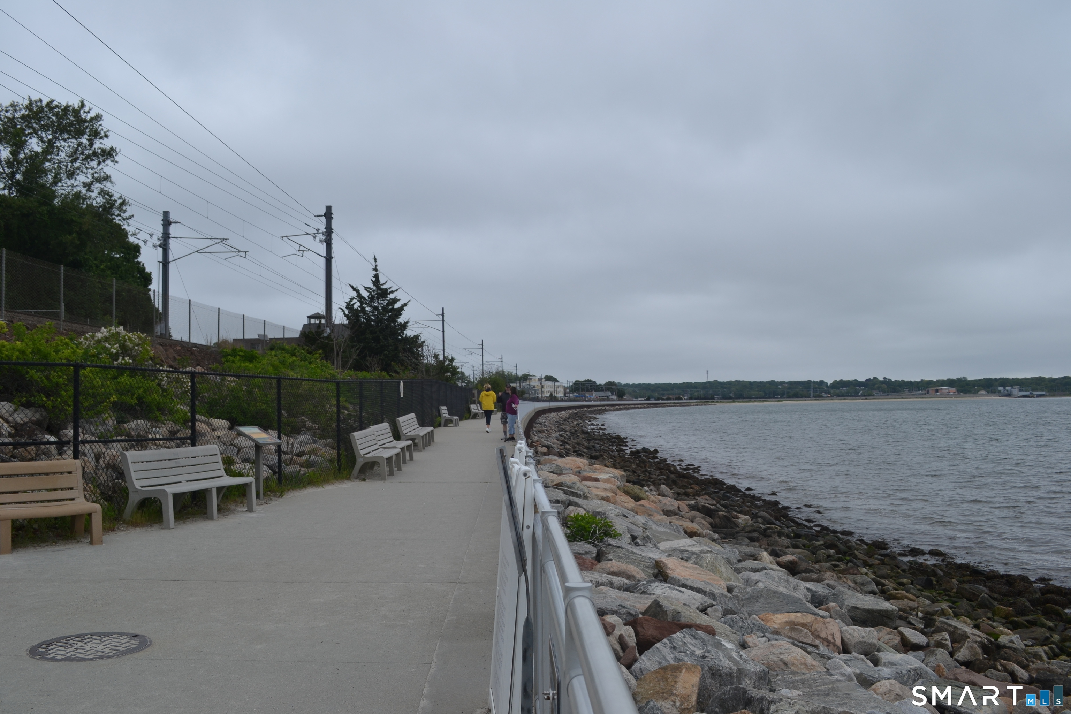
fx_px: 892
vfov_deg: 43.6
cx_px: 536
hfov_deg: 61.9
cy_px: 357
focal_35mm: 30
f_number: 7.1
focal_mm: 20
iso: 100
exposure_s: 1/200
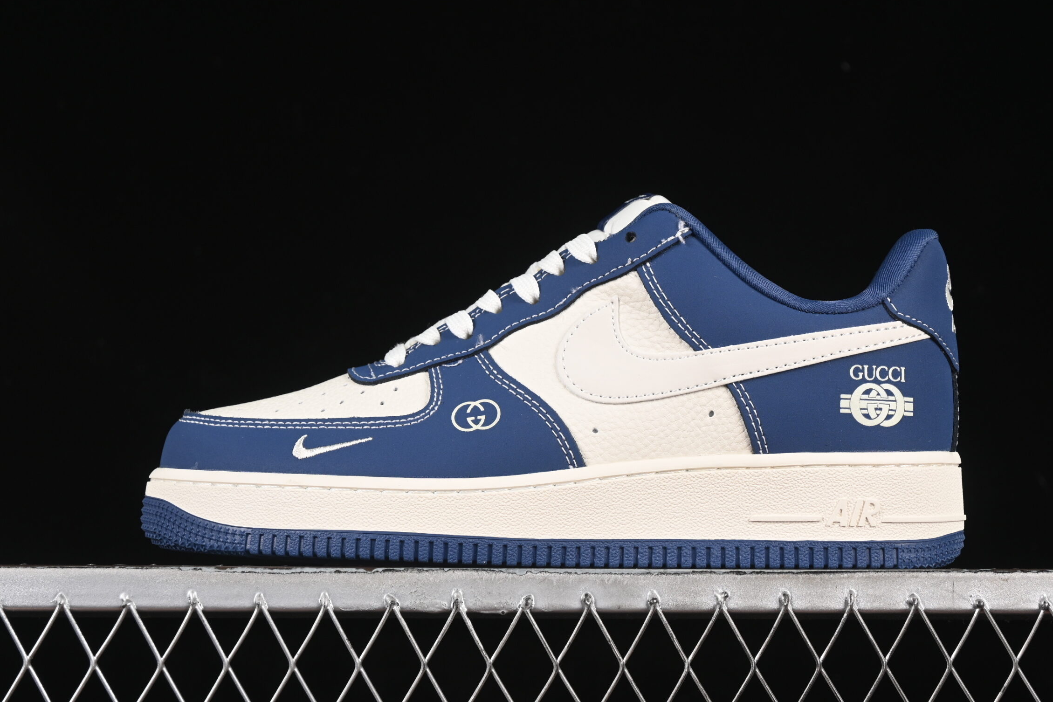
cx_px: 559
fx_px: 2486
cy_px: 317
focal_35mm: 85
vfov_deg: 16.1
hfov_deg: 23.9
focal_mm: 50
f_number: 7.1
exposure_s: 1/80
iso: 160
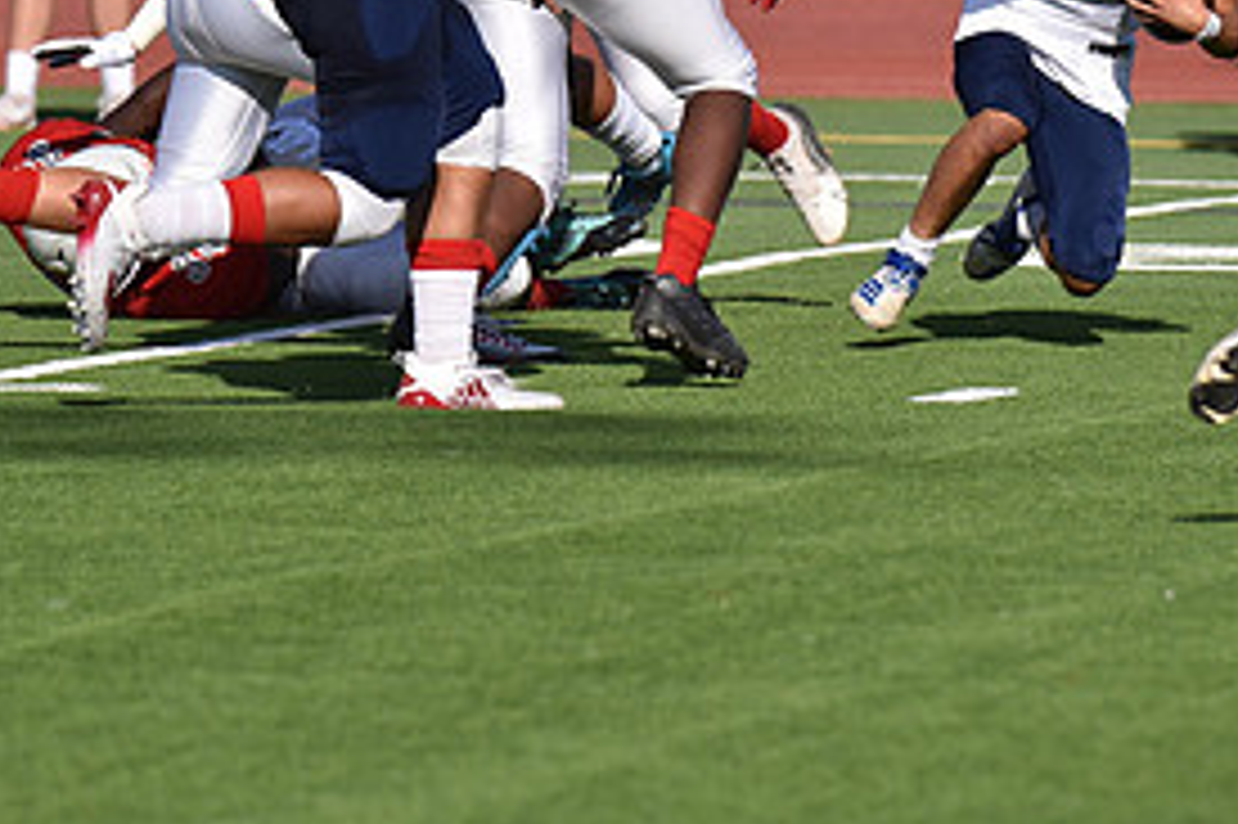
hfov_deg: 3.3
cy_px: 56
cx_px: 1004
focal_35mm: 633
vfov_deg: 2.2
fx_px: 21754
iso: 450
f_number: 5.6
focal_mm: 300
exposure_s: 1/4000
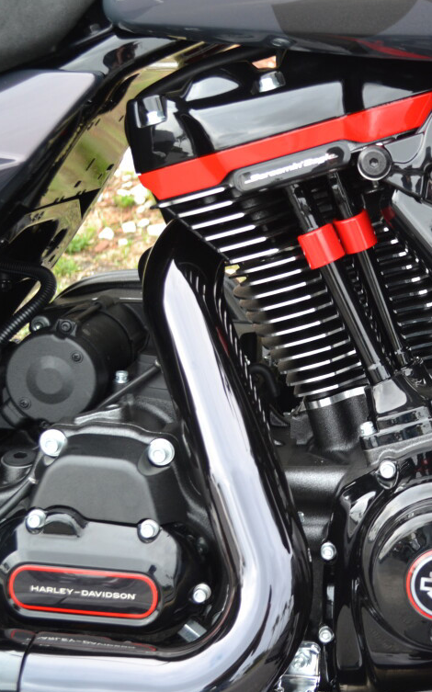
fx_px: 1471
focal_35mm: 78
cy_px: 358
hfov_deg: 16.1
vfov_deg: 26.5
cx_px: 517
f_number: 5
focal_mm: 32
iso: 400
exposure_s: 1/100
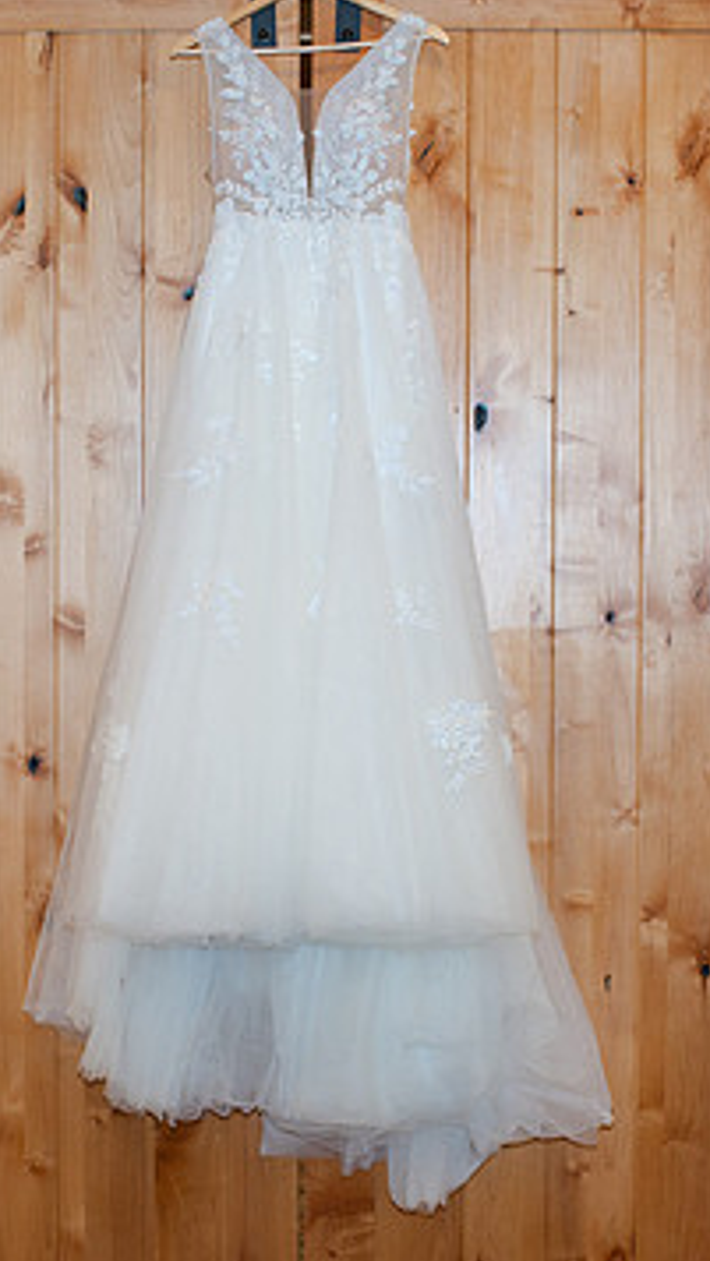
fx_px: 2408
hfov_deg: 16.8
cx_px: 323
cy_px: 617
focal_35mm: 72
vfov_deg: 29.3
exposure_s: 1/200
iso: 800
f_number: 3.2
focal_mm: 35
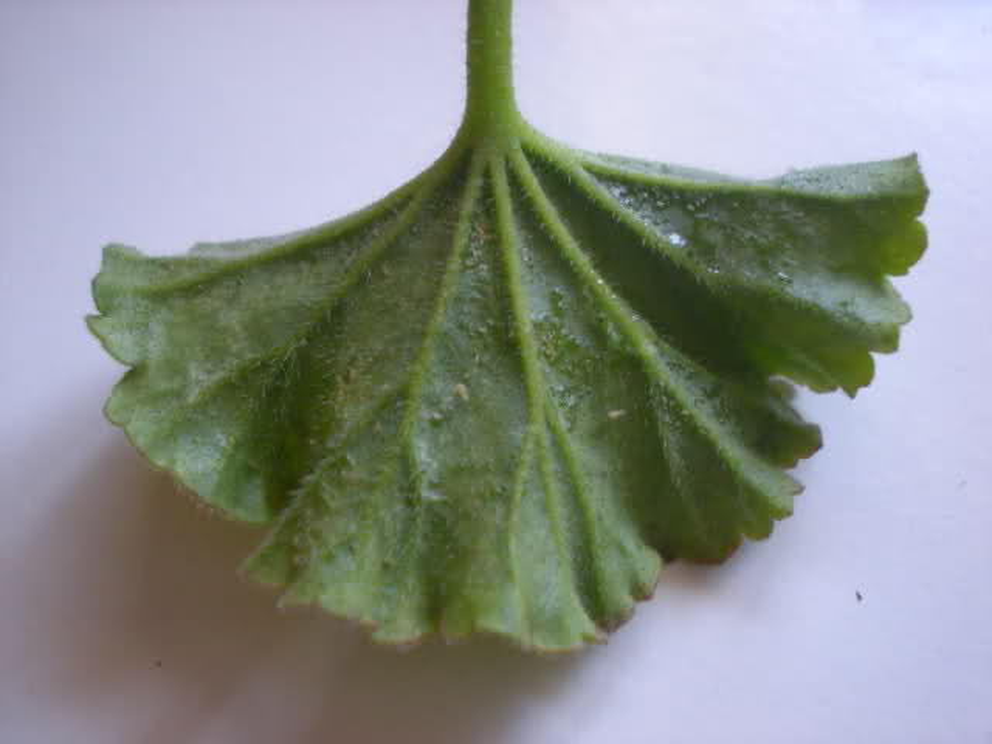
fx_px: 1261
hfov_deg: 42.9
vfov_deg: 32.9
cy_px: 372
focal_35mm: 44
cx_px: 496
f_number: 3.5
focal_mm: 7.4
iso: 200
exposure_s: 1/33.2
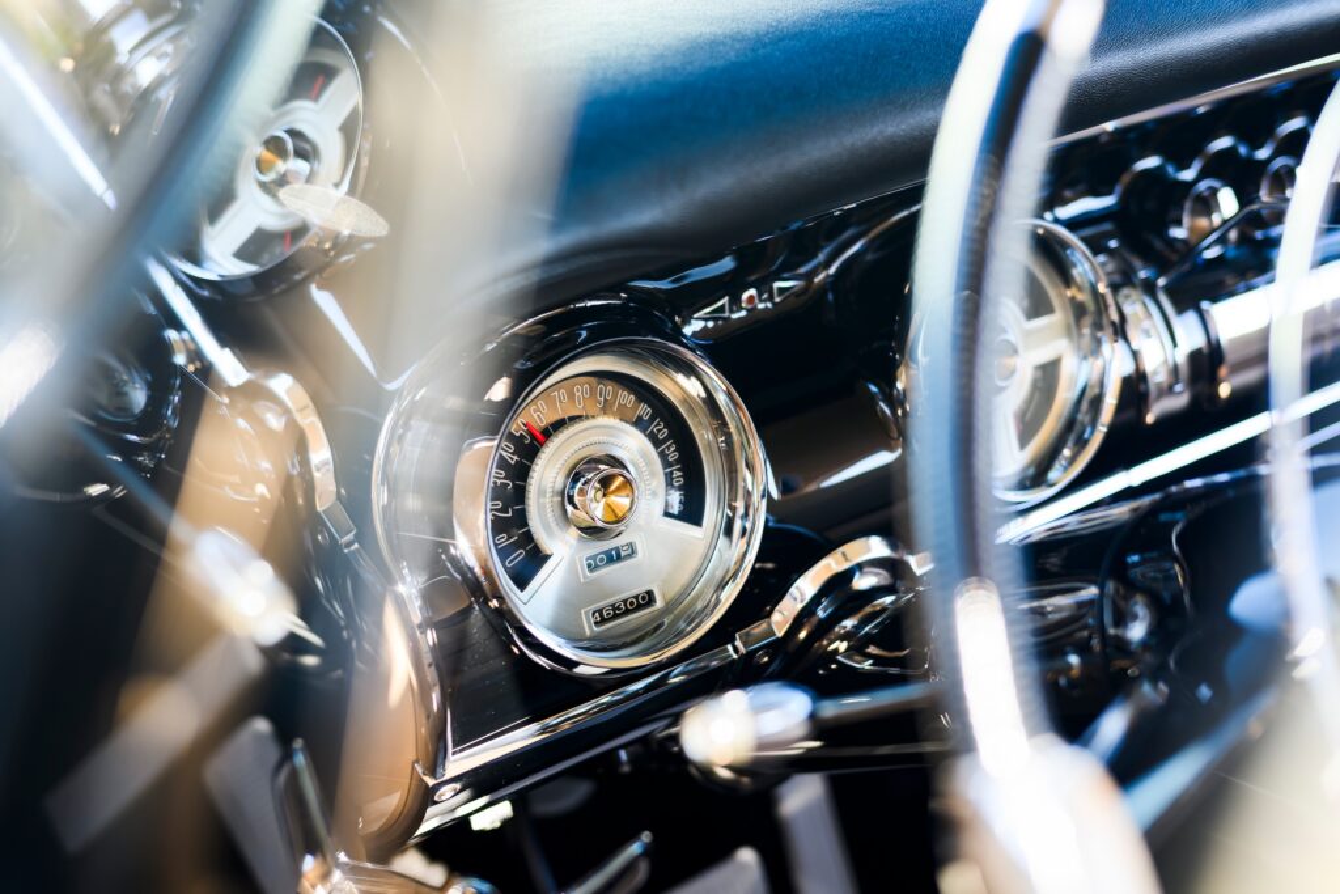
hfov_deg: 48.5
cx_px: 670
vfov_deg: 33.4
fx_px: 1489
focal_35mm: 40
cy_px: 447
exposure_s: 1/160
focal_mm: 40
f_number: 2.8
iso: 500
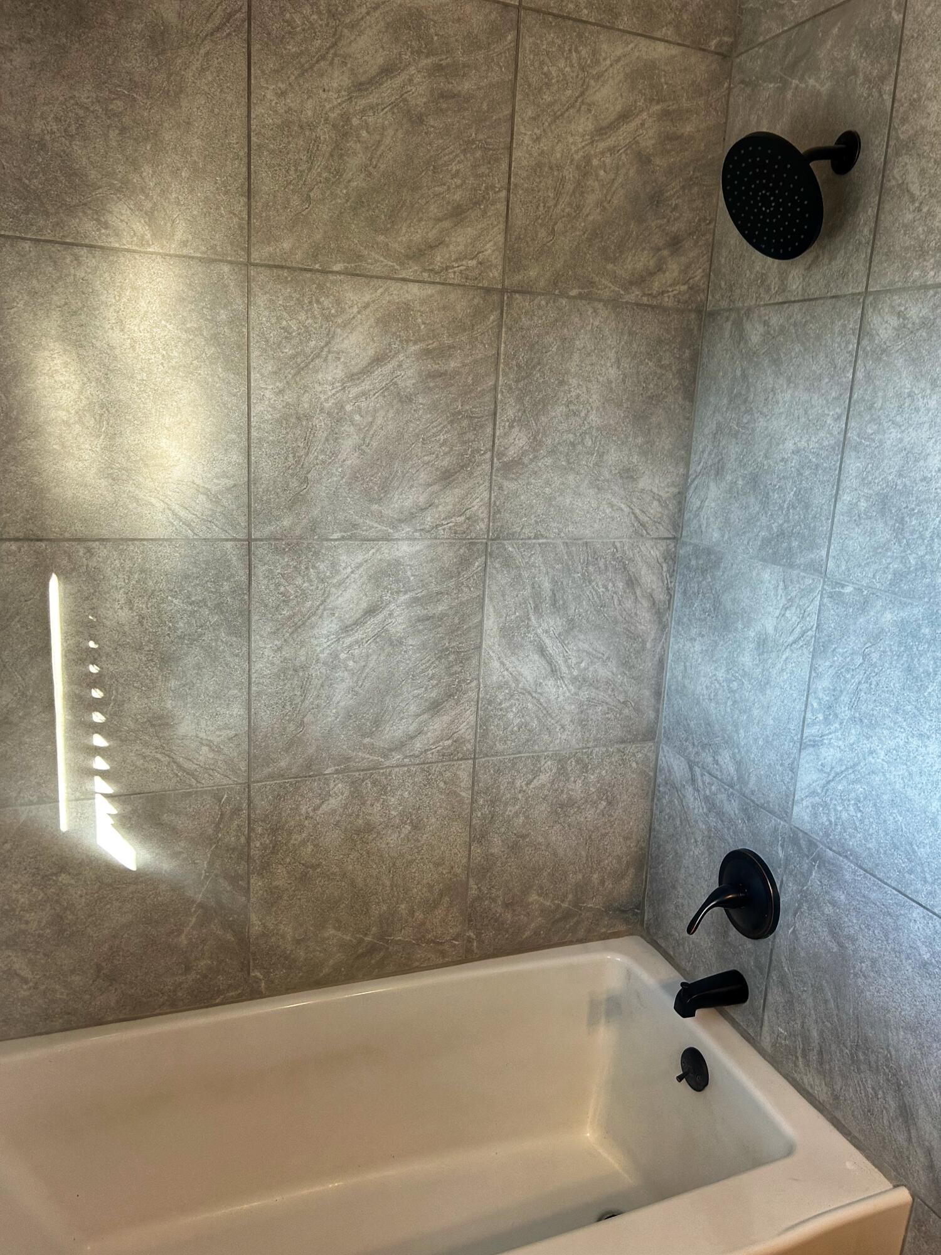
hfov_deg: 53.1
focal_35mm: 26
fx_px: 942
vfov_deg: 67.3
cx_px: 470
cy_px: 628
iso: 125
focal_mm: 5.7
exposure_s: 1/121
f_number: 1.5
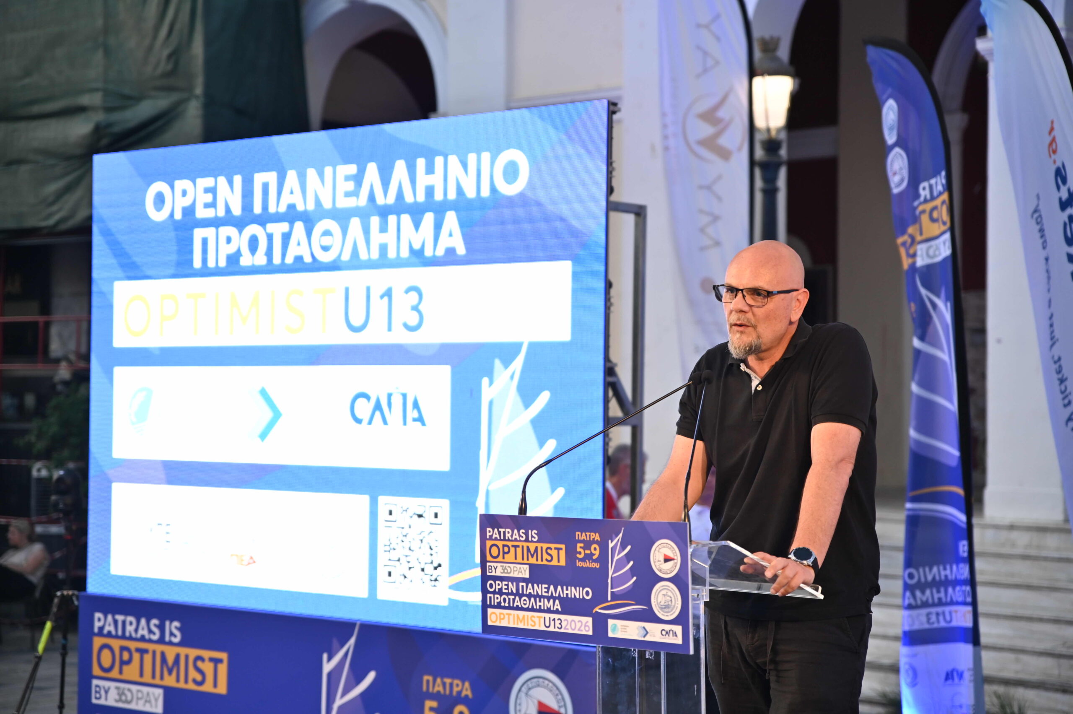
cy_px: 357
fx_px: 2085
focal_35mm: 70
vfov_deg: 19.4
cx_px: 536
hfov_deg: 28.9
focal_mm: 70
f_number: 2.8
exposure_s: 1/500
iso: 500
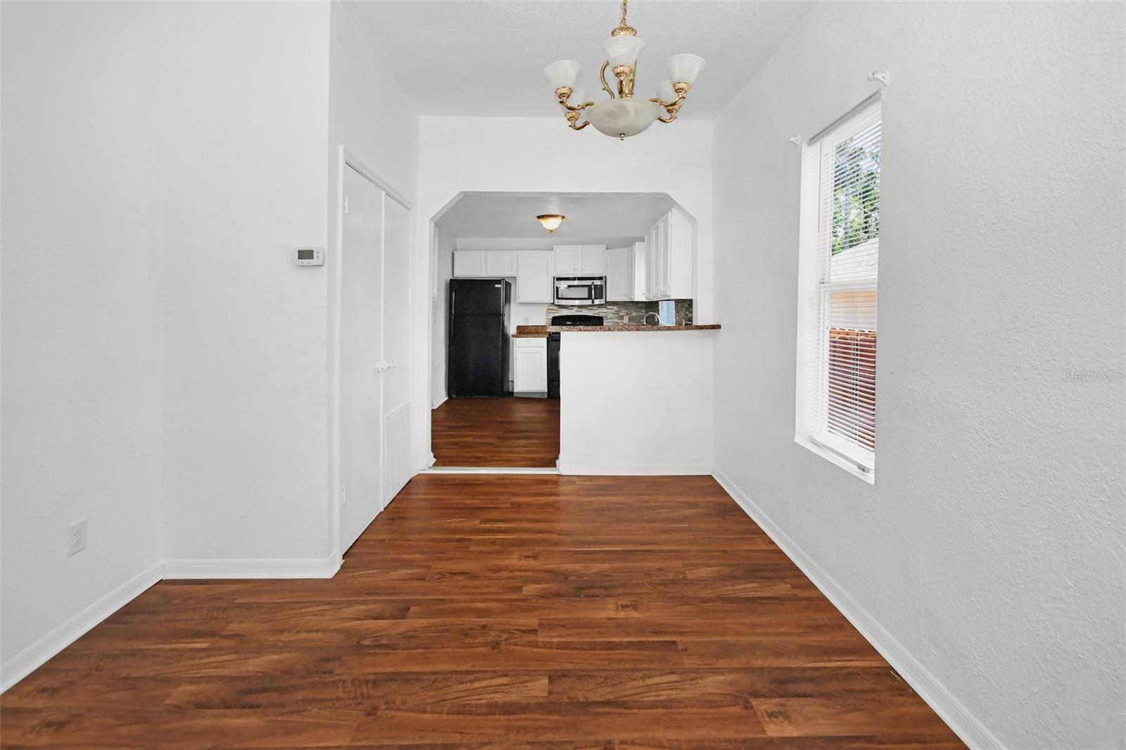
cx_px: 563
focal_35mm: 15
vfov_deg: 77.3
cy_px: 375
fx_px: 469
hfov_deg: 100.4
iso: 320
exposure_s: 1/60
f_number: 9
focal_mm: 10
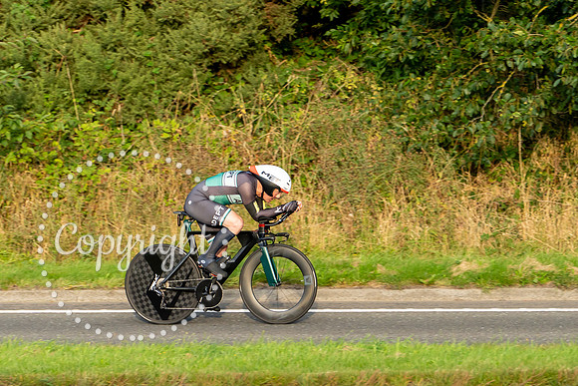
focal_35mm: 299
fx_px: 4794
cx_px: 233
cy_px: 173
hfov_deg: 6.9
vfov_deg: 4.6
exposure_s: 1/1000
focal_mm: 155
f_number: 4
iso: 800
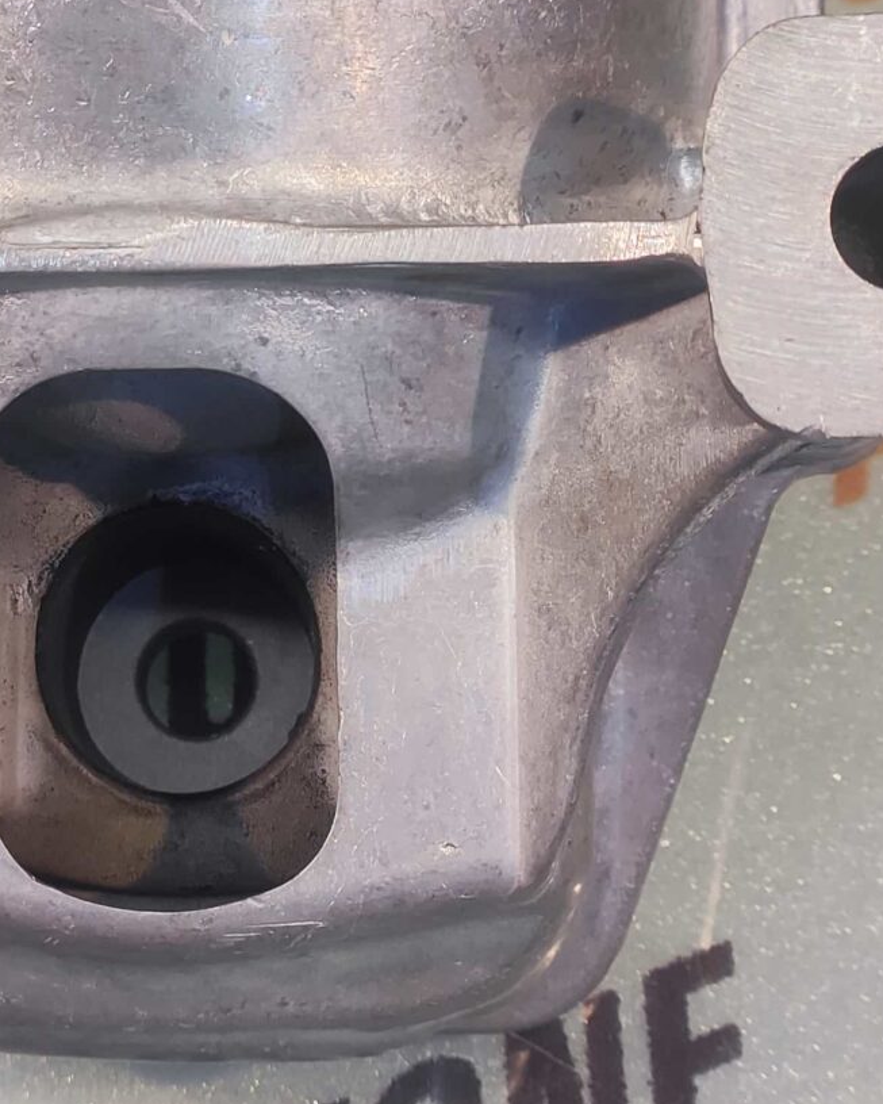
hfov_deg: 28.2
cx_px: 116
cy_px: 440
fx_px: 1698
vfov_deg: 35.9
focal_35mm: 52
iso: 85
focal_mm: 4.74
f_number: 1.79
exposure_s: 1/33
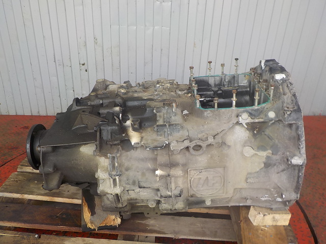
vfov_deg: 46.8
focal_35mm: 30
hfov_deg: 60.0
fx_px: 283
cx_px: 163
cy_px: 122
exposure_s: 1/125
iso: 125
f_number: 3.3
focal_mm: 4.1
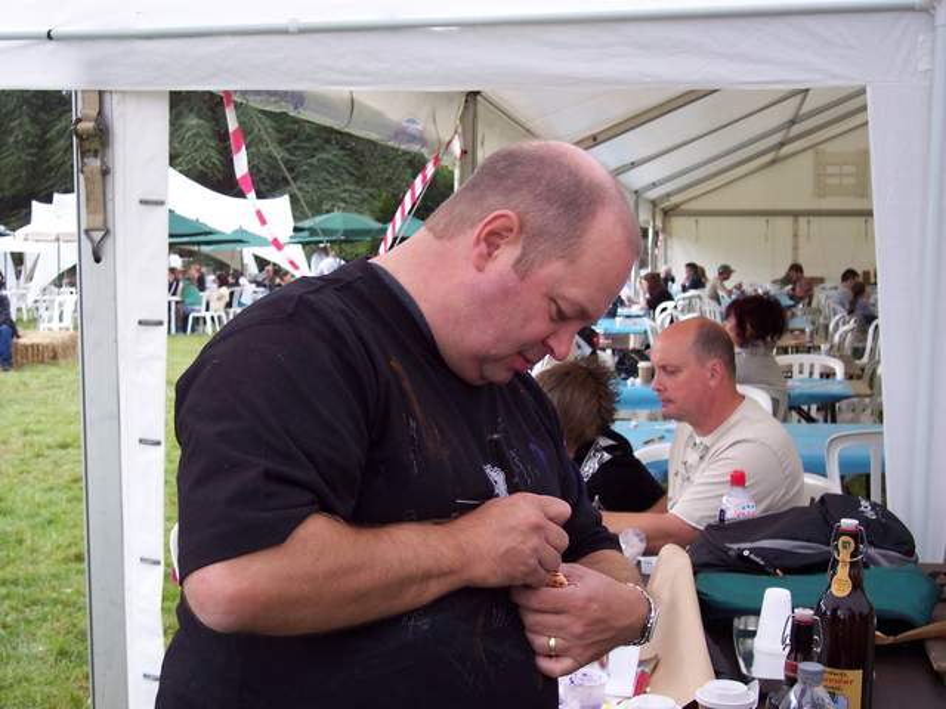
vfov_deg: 28.6
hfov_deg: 37.5
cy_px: 354
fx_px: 1394
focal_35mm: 51
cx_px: 473
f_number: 3.4
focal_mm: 10.7
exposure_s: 1/500
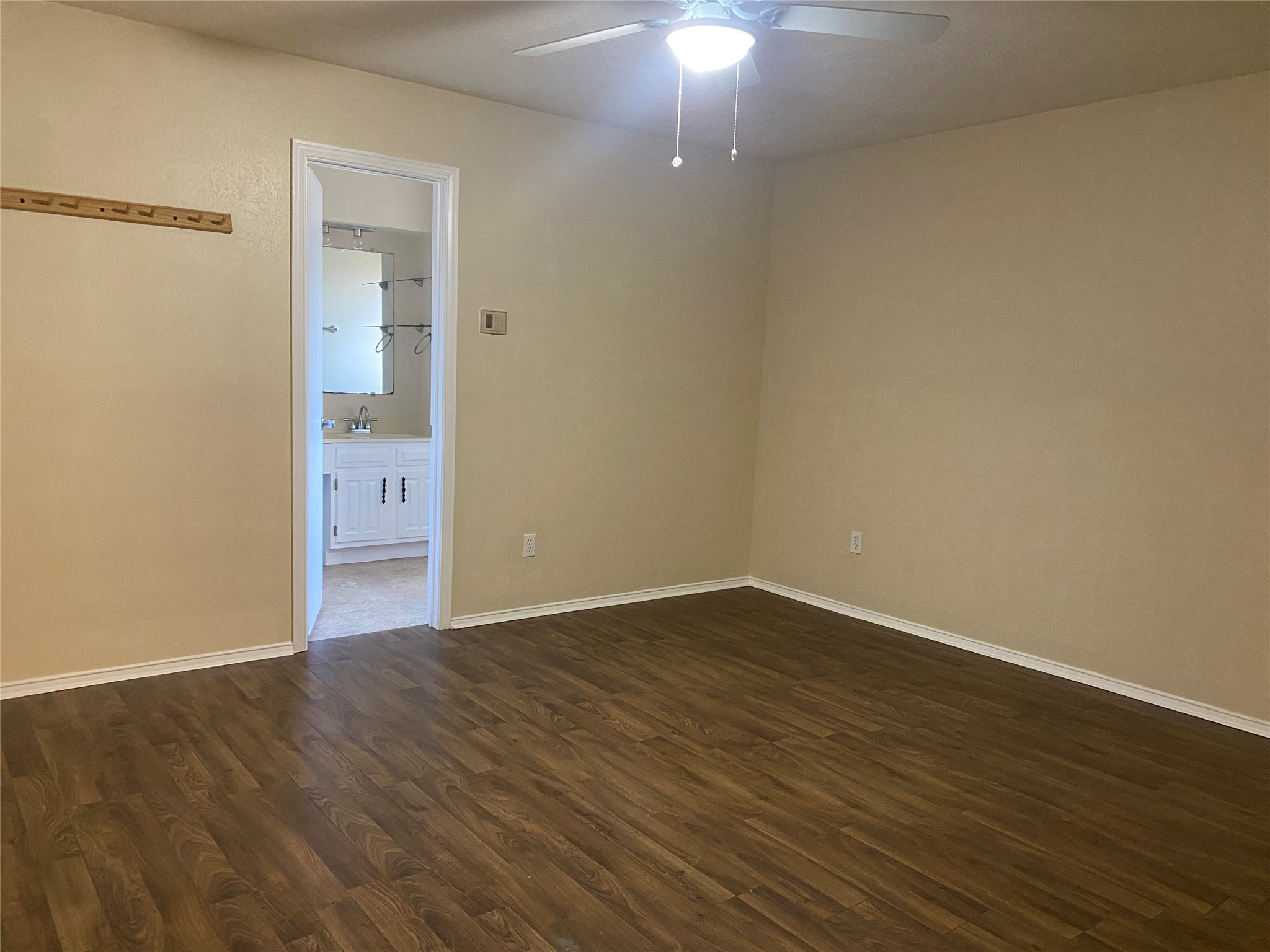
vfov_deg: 53.1
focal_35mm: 26
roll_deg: -2.3
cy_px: 476
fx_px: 954
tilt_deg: -8.6
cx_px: 635
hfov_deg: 67.3
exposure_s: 1/60
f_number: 1.8
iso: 400
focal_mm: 4.25
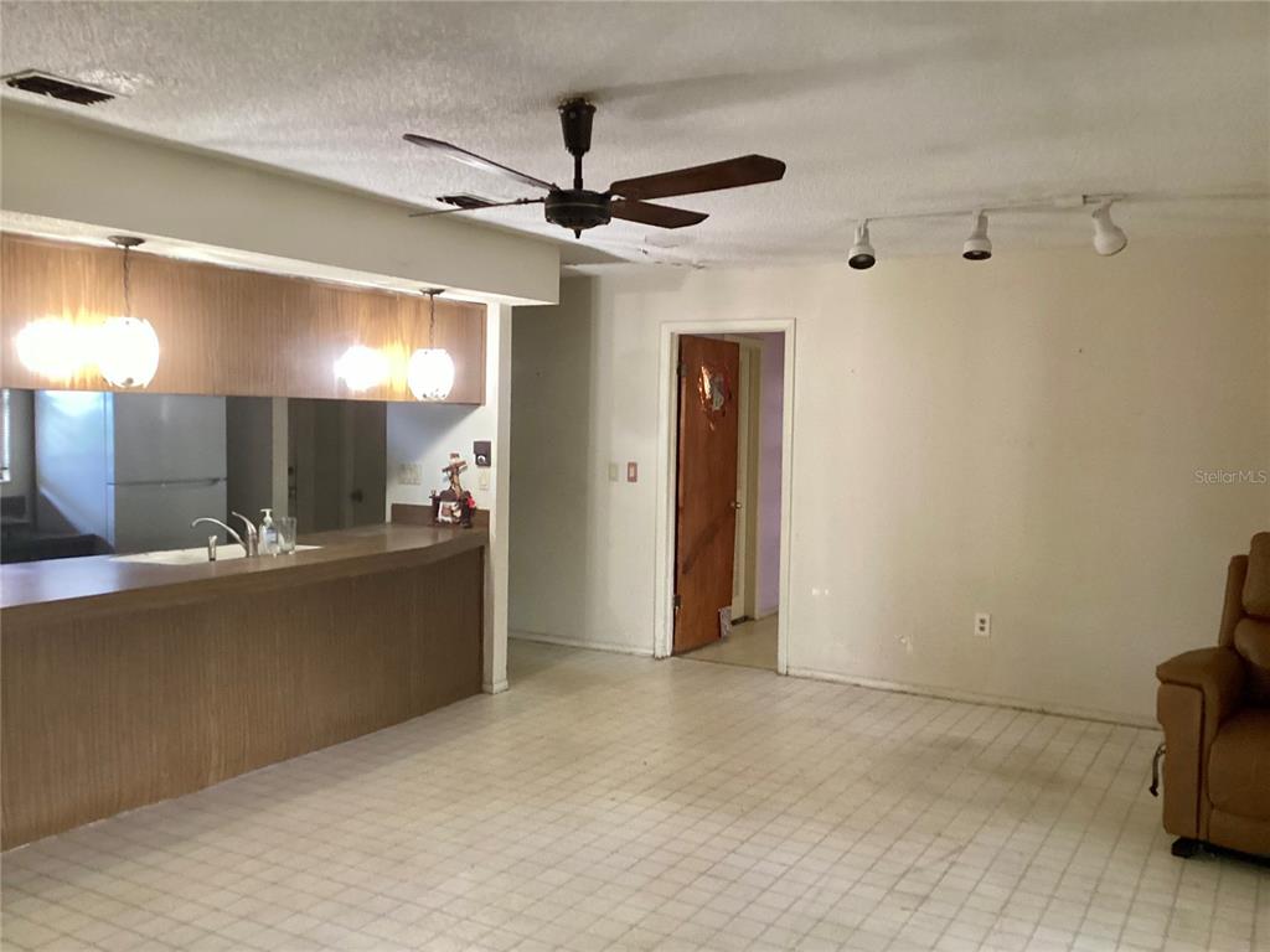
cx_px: 635
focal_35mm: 31
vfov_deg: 45.4
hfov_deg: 58.4
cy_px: 476
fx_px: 1137
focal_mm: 3.3
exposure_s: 1/60
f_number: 2.4
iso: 320
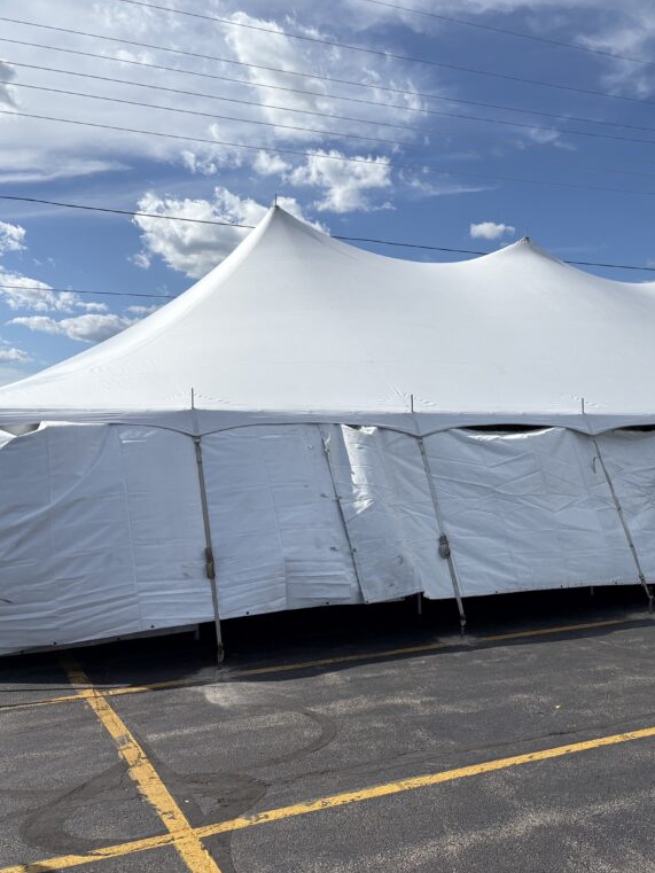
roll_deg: +0.3
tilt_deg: +1.0
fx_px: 883
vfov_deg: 52.6
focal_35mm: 35
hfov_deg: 39.8
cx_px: 477
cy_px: 438
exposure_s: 1/6329
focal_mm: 5.96
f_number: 1.6
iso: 50
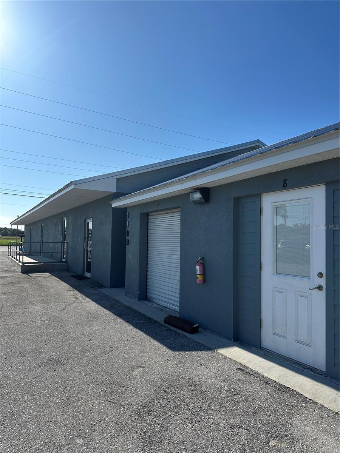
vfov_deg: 71.6
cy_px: 226
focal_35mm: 24
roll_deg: -1.2
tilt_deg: +2.5
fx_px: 314
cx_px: 170
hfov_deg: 56.8
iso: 80
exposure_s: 1/6623
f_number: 1.78
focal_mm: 6.86
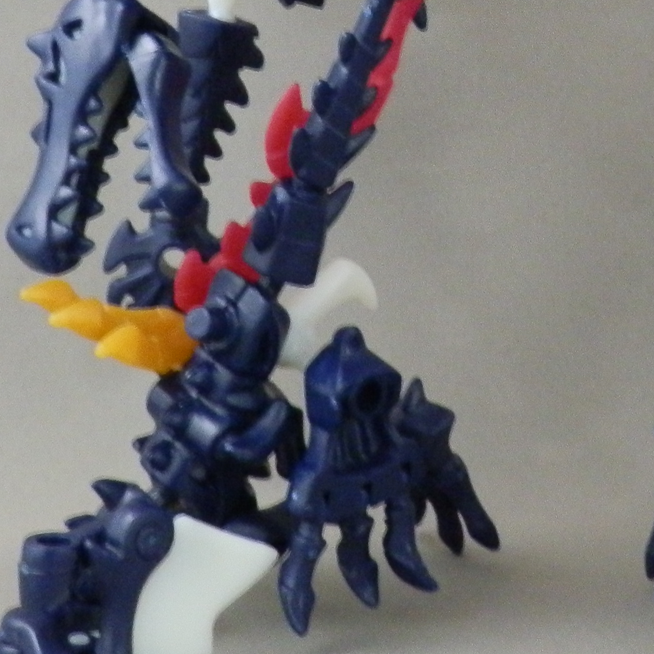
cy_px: -79
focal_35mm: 102
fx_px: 2180
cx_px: 507
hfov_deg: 16.9
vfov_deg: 16.5
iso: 250
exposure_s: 1/8
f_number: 3.5
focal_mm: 6.17
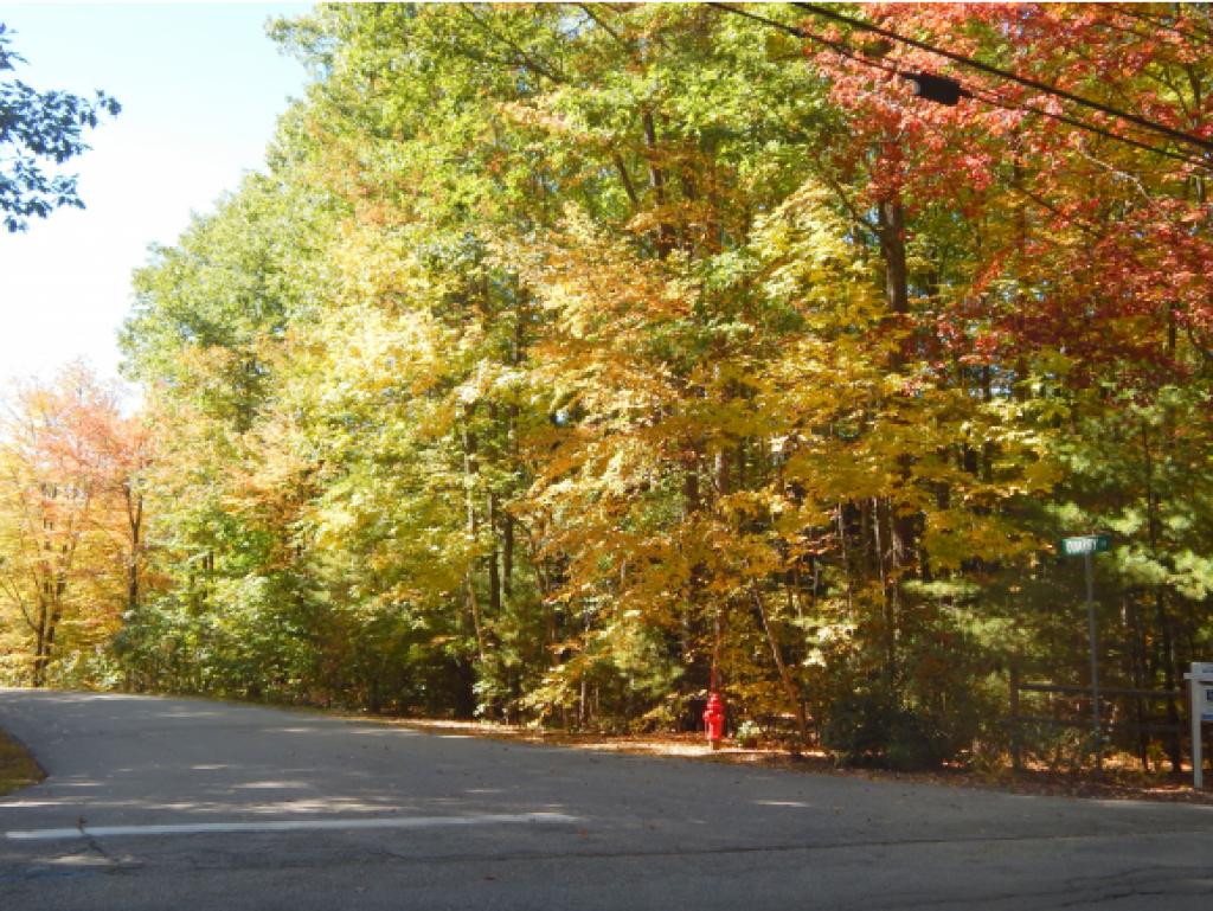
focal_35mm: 38
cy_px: 456
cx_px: 606
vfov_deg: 37.8
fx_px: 1332
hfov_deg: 49.0
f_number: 3.4
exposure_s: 1/320
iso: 125
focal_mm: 6.8
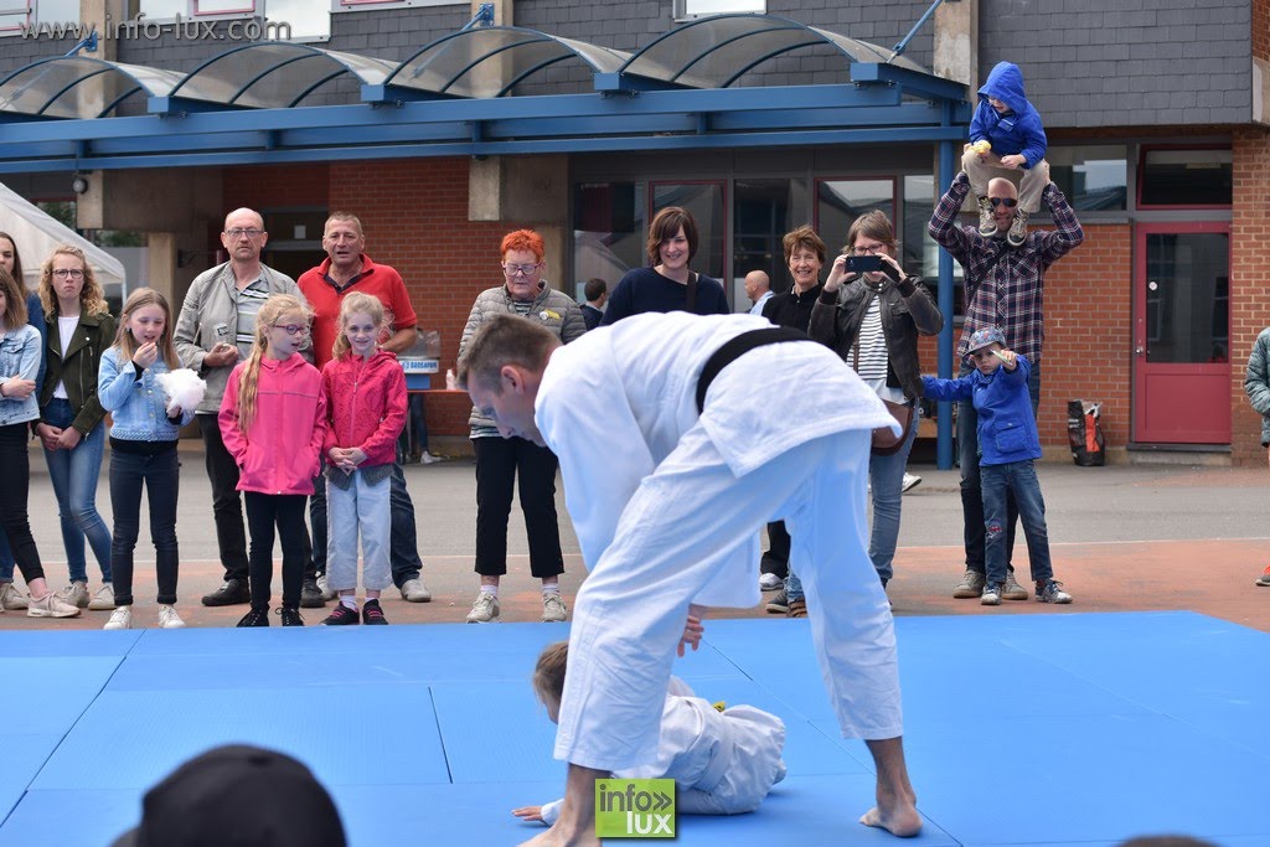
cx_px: 635
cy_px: 424
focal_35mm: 75
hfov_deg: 27.0
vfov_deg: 18.2
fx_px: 2646
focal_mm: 50
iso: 100
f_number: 4.5
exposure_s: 1/500
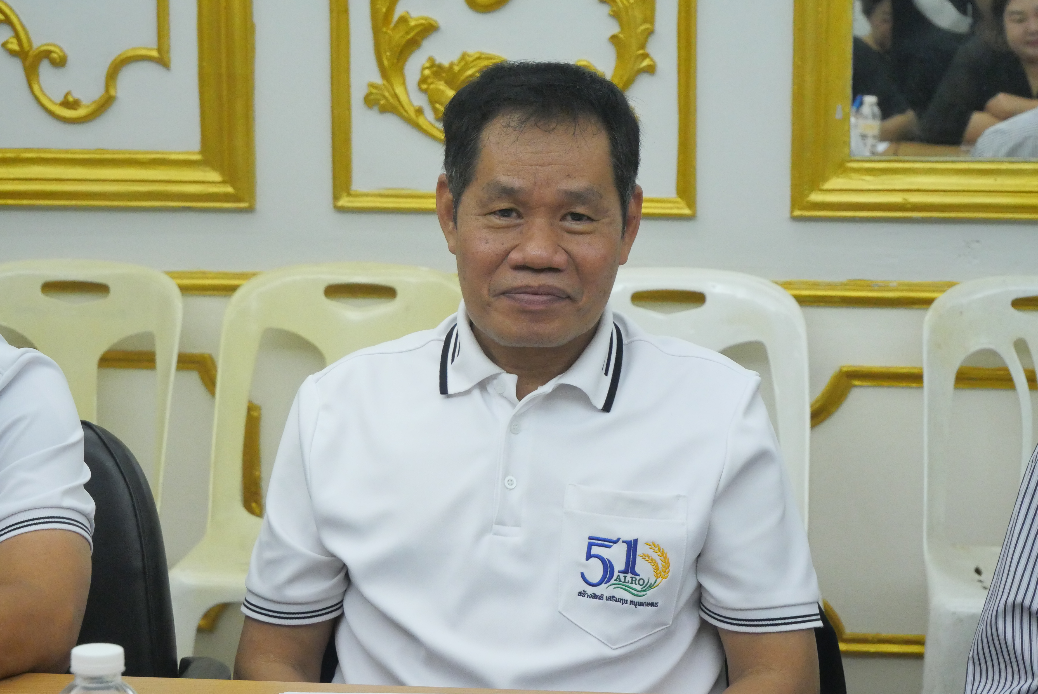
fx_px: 2625
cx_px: 519
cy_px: 347
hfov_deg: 22.4
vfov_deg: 15.0
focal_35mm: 91
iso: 3200
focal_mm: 44
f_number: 5.6
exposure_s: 1/60
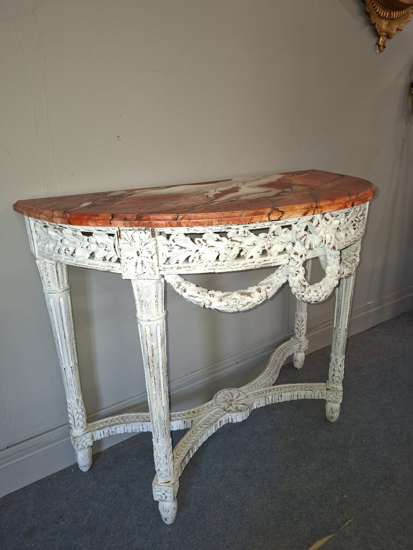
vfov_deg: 73.9
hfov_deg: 58.9
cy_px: 275
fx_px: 366
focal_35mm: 23
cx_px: 206
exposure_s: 1/33
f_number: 1.8
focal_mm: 5.54
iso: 250
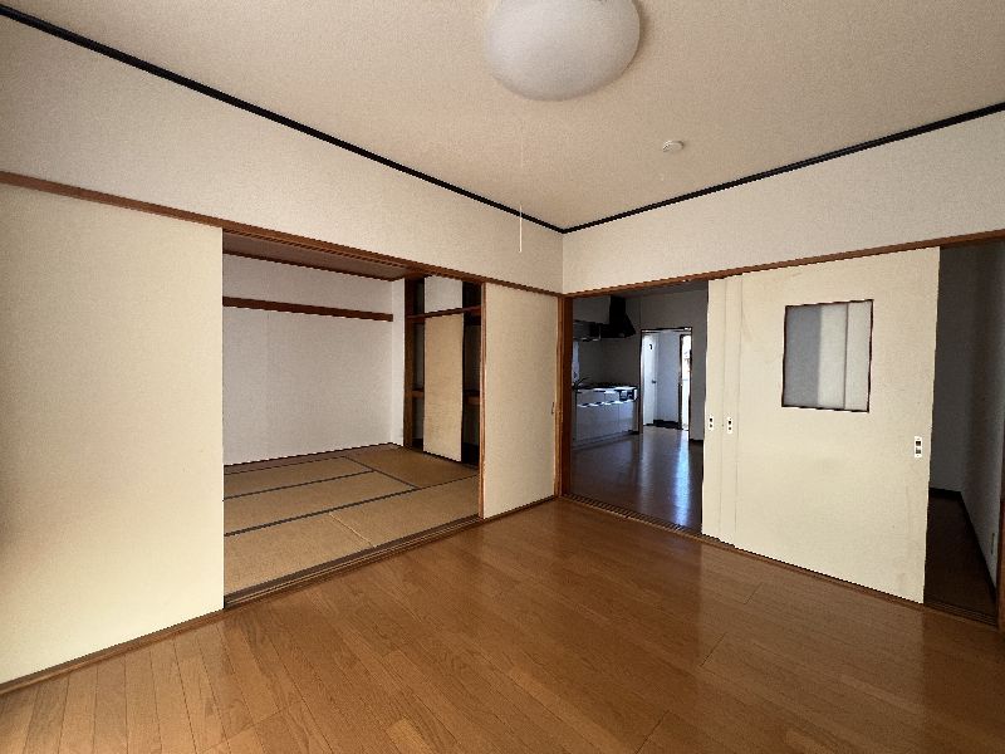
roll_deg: -0.6
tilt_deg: -1.1
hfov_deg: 106.2
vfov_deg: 89.9
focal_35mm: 13
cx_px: 502
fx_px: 377
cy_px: 377
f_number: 1.8
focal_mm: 1.57
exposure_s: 1/99
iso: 125
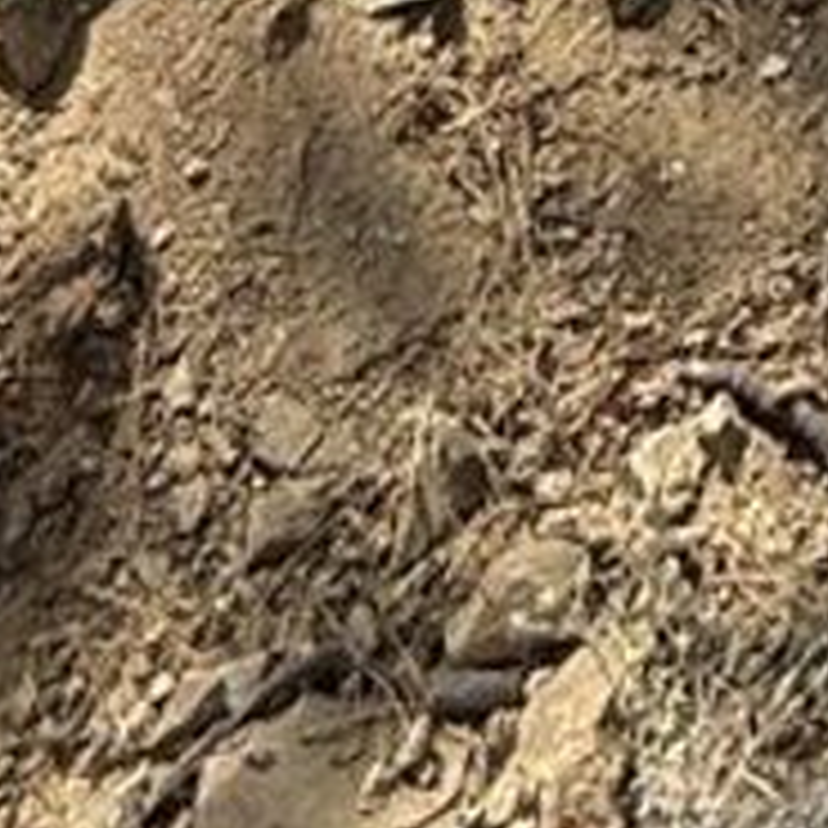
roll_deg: +5.4
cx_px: 1534
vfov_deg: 10.3
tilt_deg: +9.6
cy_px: -1888
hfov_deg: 15.8
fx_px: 2490
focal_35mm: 92
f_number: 2.2
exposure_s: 1/1068
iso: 50
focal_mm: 2.22
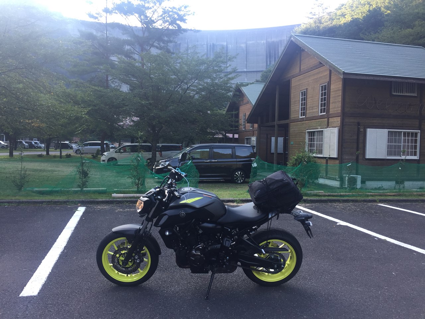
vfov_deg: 48.2
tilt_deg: -1.8
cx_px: 212
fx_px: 356
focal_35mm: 29
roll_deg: -1.7
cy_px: 160
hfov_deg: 61.7
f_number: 2.2
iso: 32
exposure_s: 1/120
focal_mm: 4.15
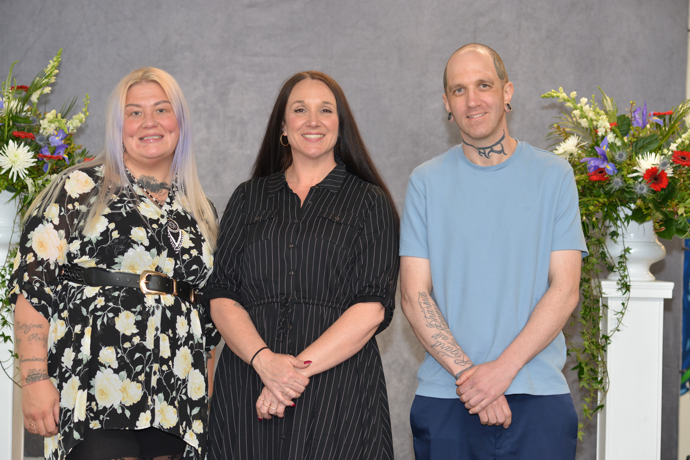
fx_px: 1629
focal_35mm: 85
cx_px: 345
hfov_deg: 23.9
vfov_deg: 16.1
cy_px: 230
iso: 800
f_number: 4
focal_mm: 85
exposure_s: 1/125
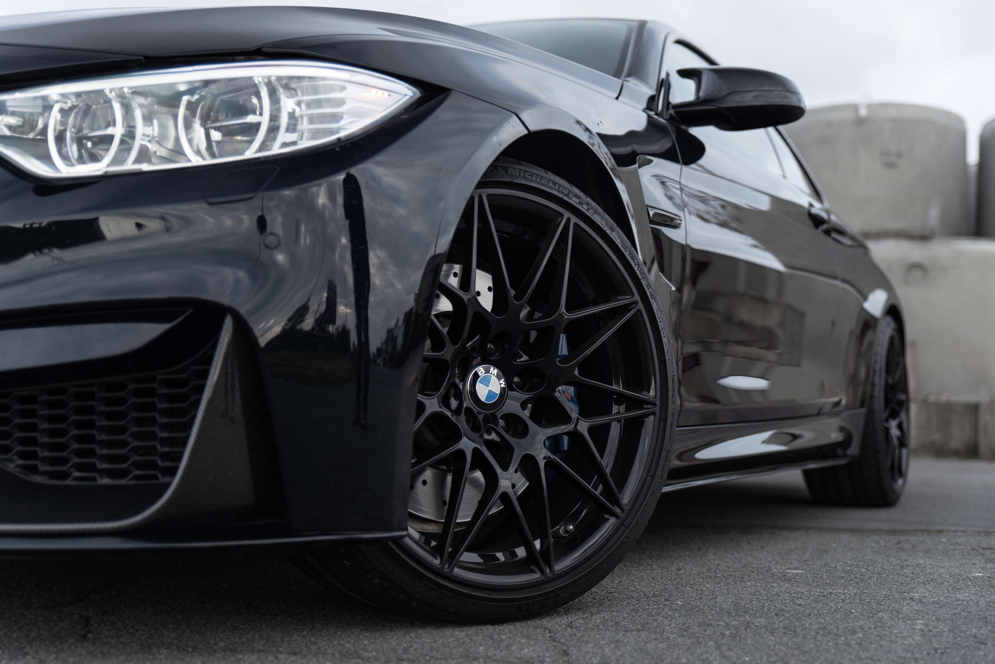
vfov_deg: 29.3
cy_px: 332
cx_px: 498
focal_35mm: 46
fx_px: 1272
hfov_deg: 42.7
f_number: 2.8
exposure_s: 1/160
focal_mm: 46
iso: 100
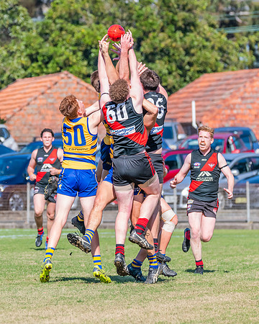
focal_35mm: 529
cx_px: 135
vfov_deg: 3.7
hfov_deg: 2.9
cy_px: 115
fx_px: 5071
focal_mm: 280
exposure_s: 1/1600
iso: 800
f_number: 8
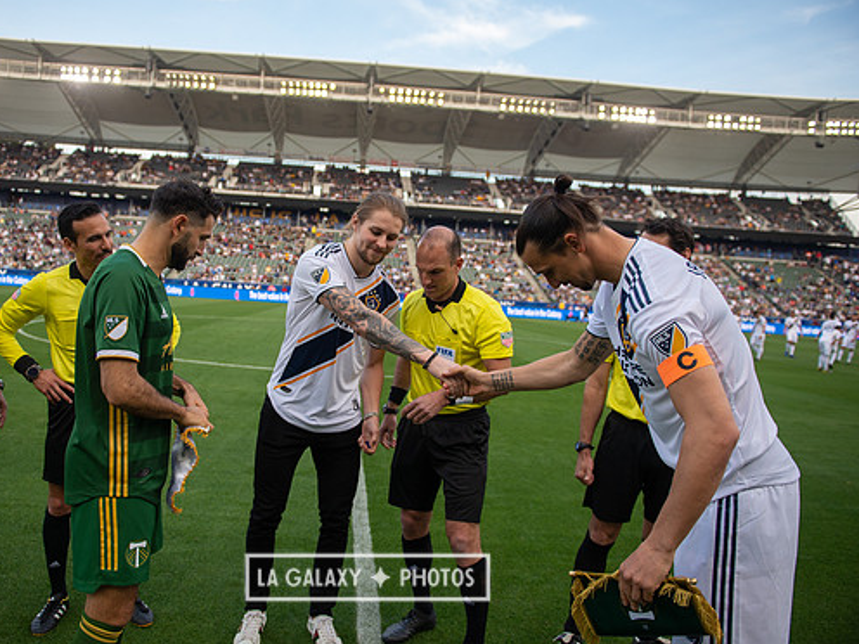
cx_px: 367
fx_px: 670
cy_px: 318
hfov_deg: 65.0
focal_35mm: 27
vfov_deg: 51.4
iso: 400
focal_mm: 24
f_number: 2.8
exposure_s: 1/1000
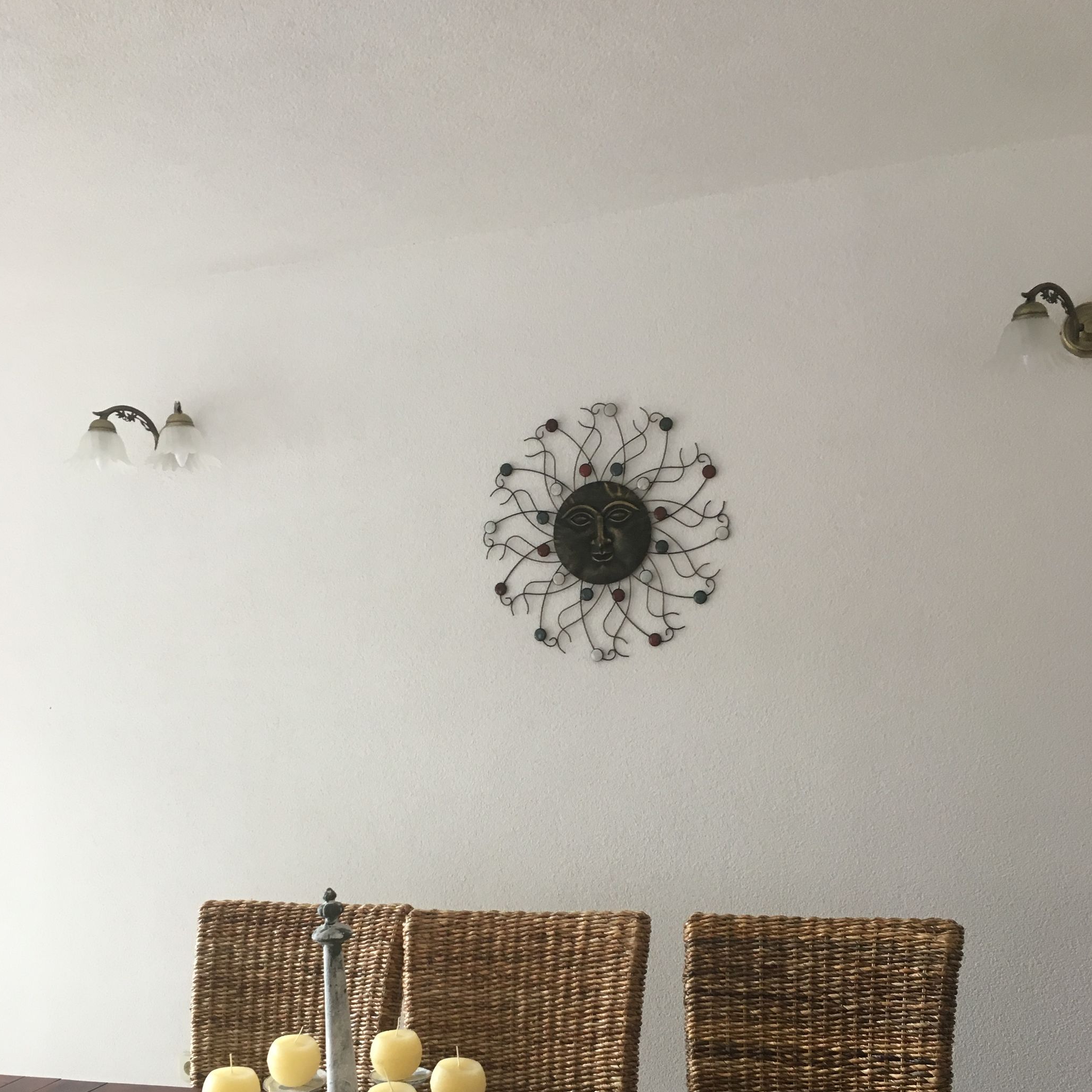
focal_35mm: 35
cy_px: 725
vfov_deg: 46.5
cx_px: 546
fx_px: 1249
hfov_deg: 47.2
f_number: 2.2
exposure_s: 1/33
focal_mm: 4.15
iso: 100
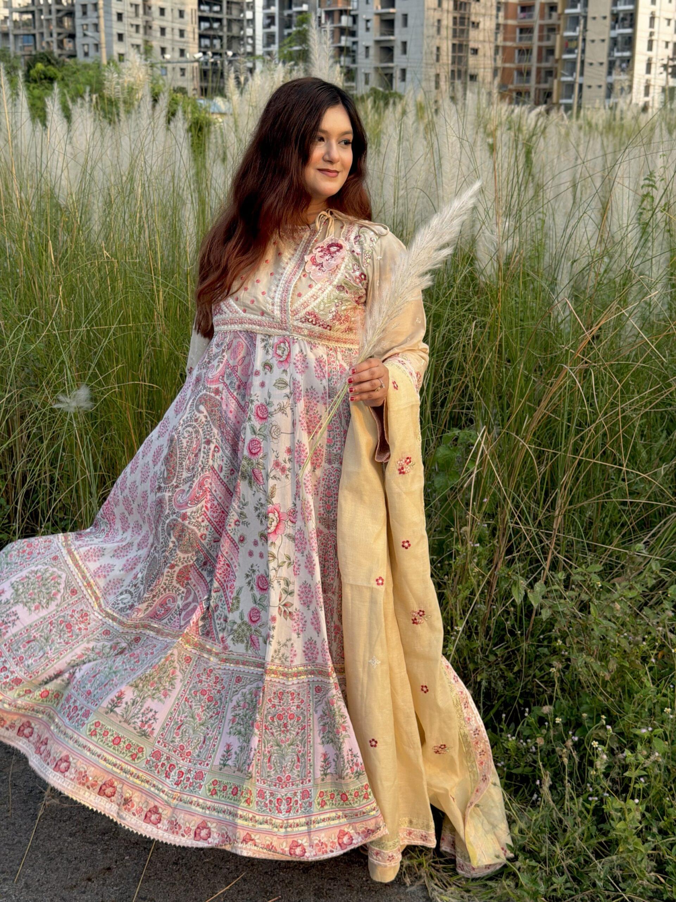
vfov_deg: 39.7
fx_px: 1250
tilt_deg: -14.9
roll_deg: -1.5
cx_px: 338
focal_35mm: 48
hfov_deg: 30.3
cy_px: 451
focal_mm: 6.76
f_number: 1.78
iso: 64
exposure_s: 1/578
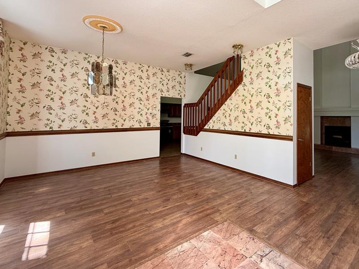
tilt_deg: +1.8
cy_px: 112
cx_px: 216
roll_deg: -1.1
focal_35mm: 18
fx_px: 187
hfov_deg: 86.6
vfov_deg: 71.1
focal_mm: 2.22
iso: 125
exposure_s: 1/99
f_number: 2.2
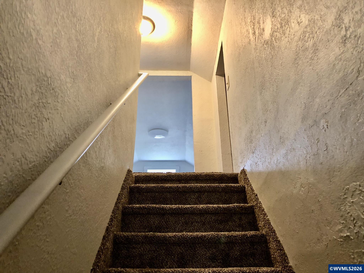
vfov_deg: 49.7
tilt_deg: +26.4
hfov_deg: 63.4
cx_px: 182
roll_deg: +1.1
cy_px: 136
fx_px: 294
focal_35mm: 28
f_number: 1.8
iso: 100
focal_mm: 4
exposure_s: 1/15
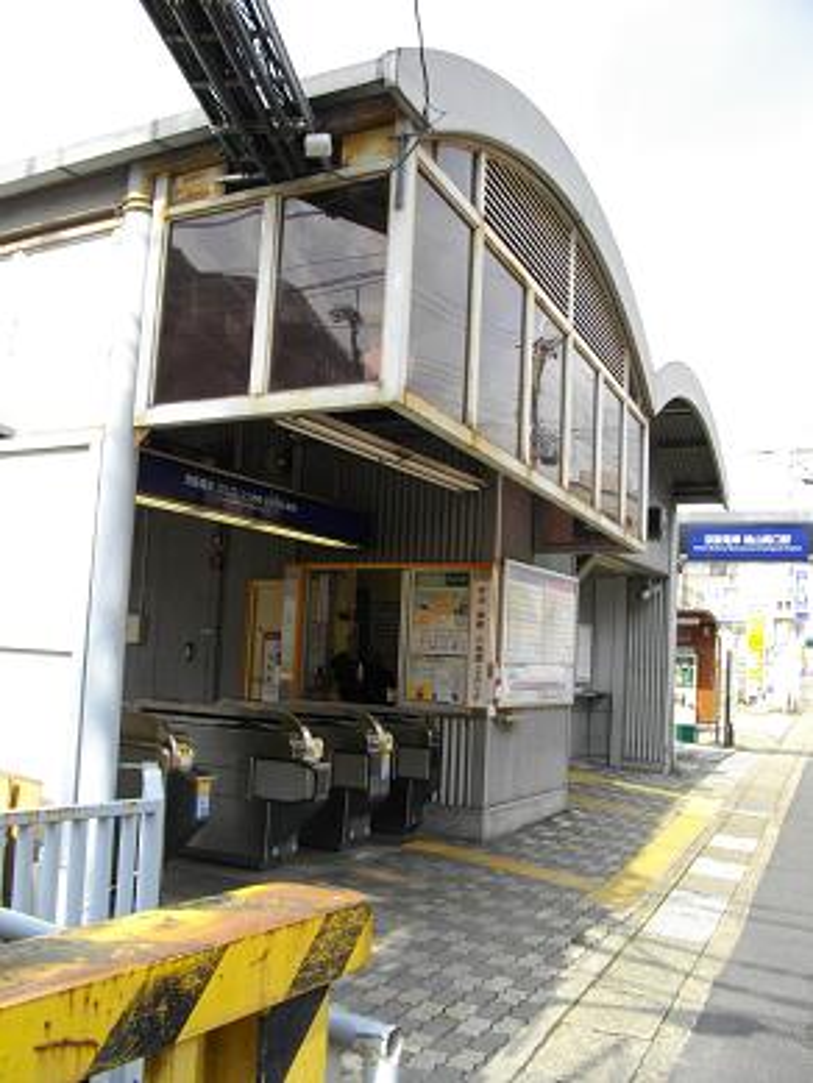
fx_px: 1002
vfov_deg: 56.8
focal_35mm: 32
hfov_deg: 44.2
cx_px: 406
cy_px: 542
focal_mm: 5.7
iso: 100
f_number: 5.5
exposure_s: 1/160
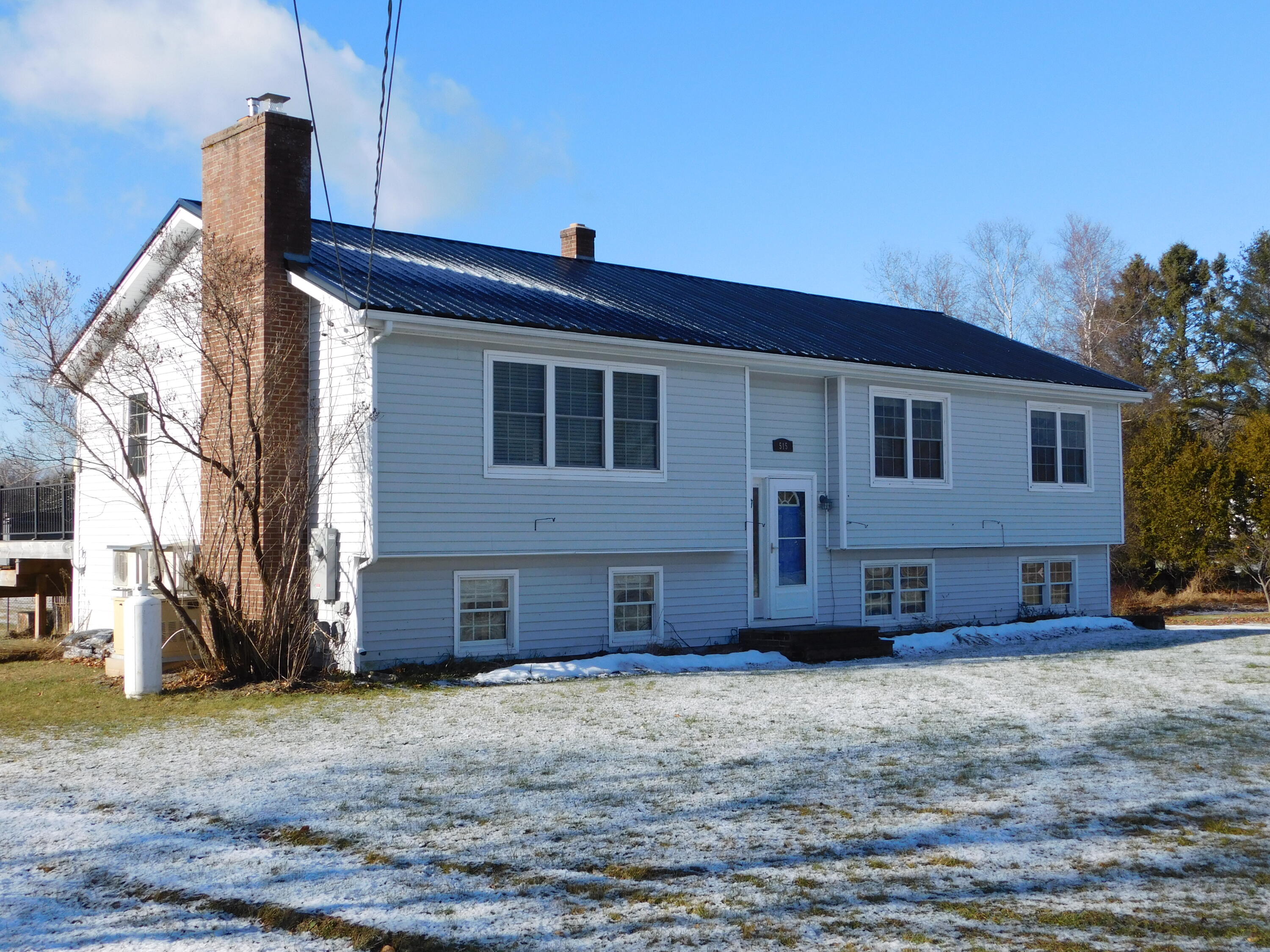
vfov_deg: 36.0
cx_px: 635
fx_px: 1468
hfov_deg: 46.8
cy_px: 476
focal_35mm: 40
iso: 125
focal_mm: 7.1
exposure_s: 1/1000
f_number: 3.6
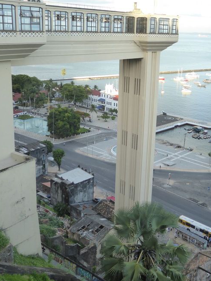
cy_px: 125
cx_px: 117
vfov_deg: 42.9
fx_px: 358
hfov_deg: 32.8
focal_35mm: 44
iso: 160
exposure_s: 1/200
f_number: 3.7
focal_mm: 6.3
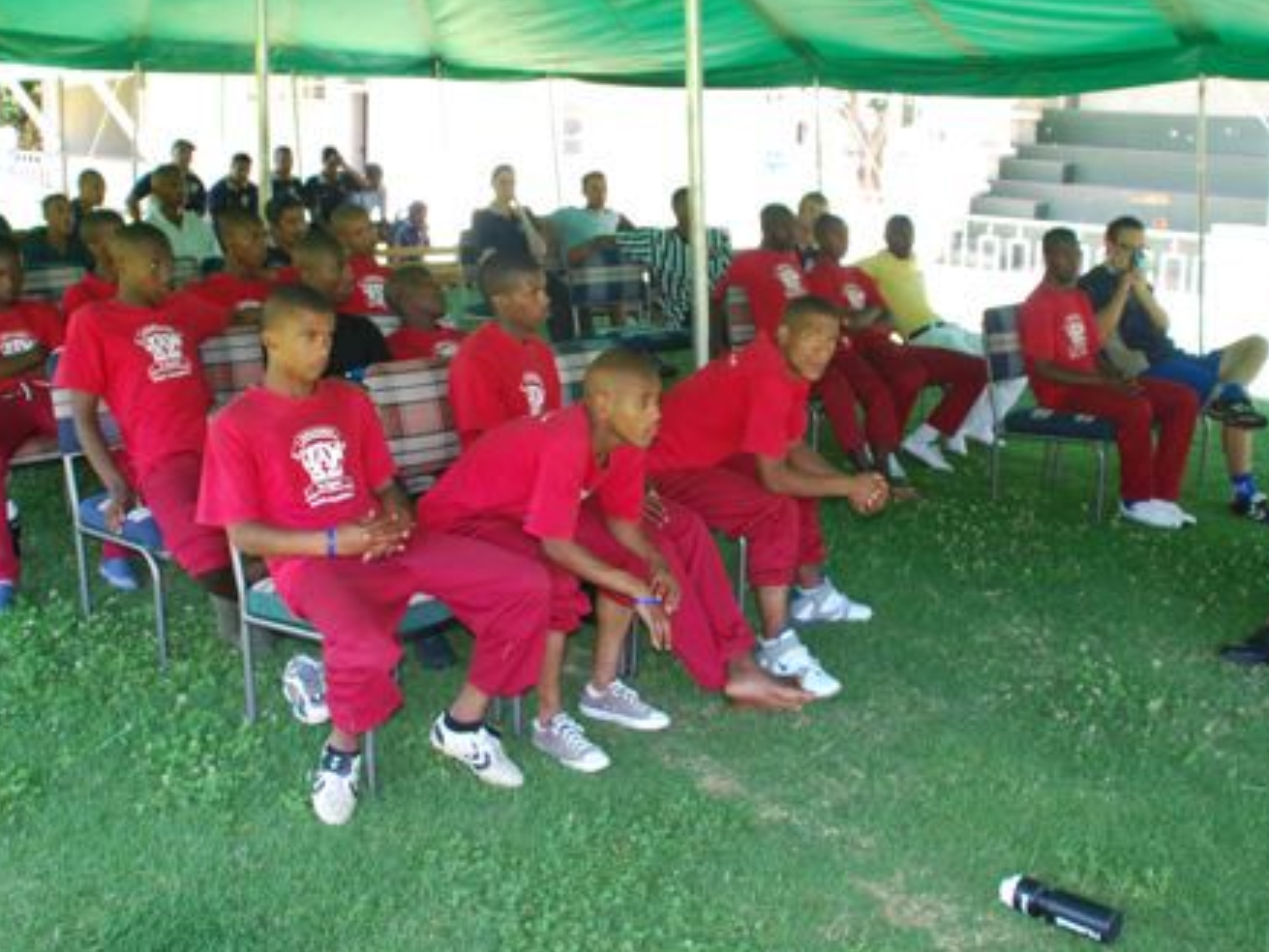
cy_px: 377
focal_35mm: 38
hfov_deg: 49.0
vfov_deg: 37.6
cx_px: 614
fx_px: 1393
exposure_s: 1/60
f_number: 3.5
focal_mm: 18
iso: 200
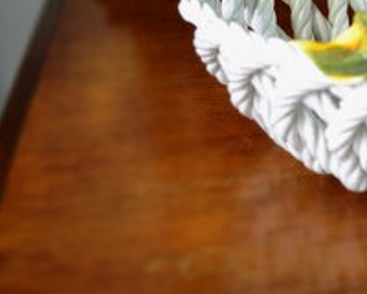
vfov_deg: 18.2
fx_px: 880
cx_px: 530
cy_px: -31
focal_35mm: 81
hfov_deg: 20.6
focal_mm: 18
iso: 450
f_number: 3.5
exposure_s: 1/15
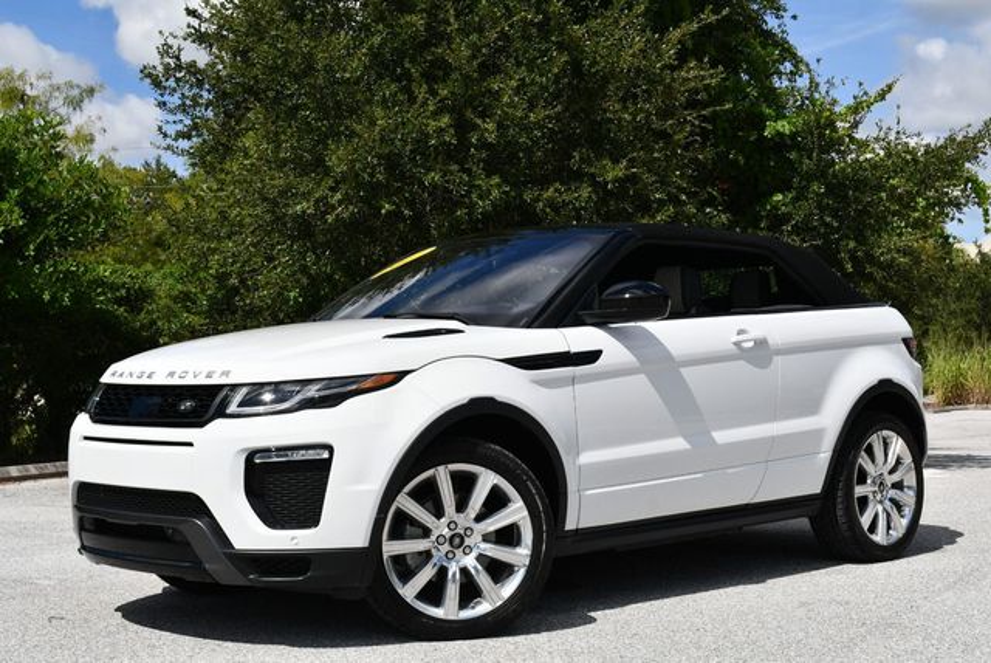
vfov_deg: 24.2
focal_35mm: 56
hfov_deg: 35.6
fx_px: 1543
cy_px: 332
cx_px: 496
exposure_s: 1/320
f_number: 9
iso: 100
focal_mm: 28
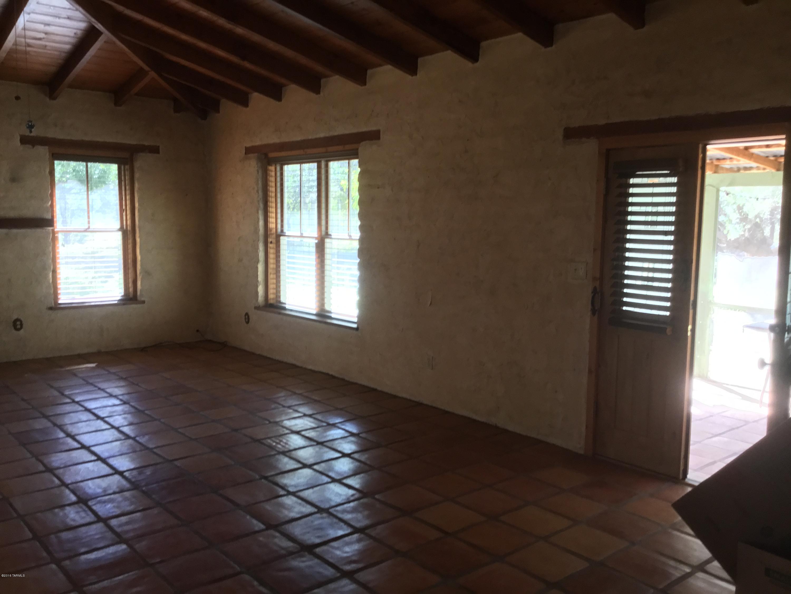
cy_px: 297
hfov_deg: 58.4
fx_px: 708
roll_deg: -1.1
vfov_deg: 45.4
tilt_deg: -5.8
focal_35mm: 31
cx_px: 396
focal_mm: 3.3
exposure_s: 1/30
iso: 64
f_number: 2.4
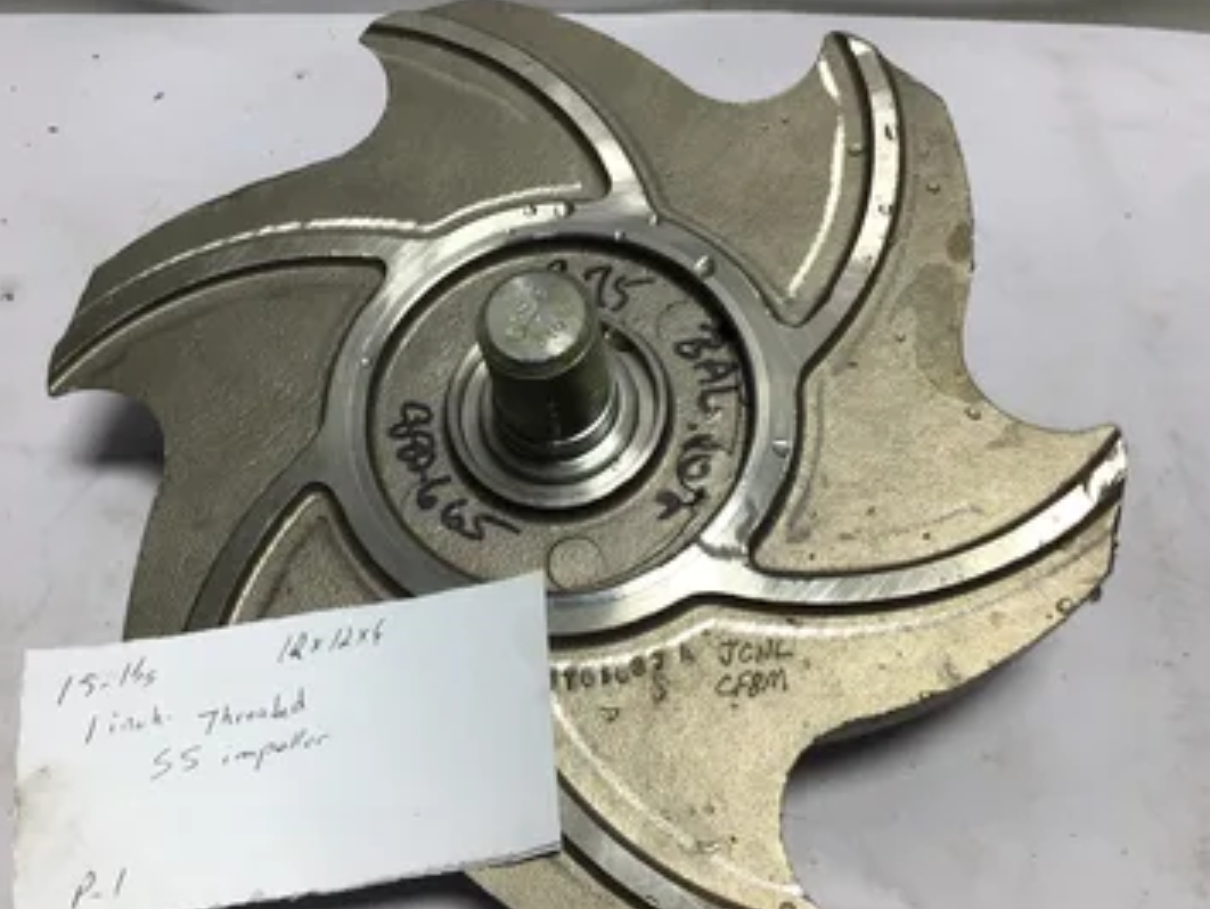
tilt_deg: -56.1
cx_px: 574
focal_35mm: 35
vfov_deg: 40.7
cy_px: 444
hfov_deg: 52.6
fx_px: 1224
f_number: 2.4
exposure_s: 1/159
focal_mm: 3.3
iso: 25
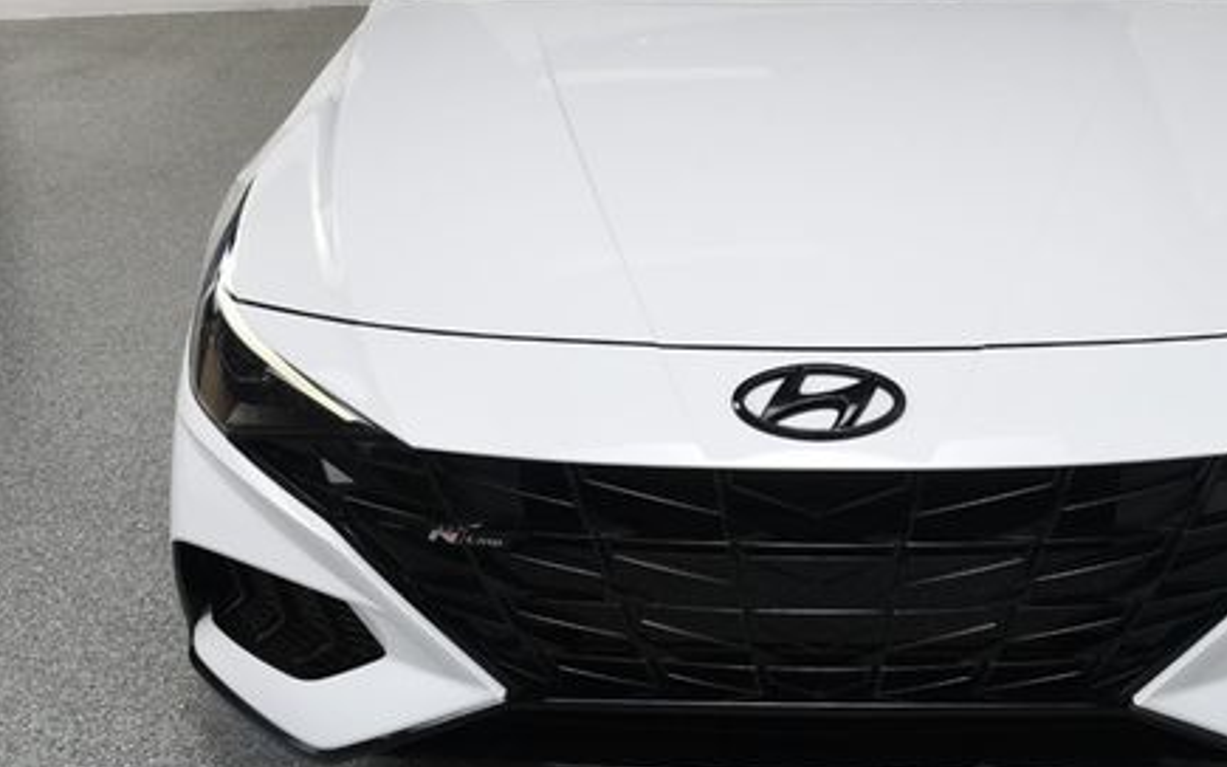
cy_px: 183
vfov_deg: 23.7
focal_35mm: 54
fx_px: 1806
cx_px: 804
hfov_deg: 37.2
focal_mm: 24
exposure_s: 1/160
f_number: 13
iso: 100
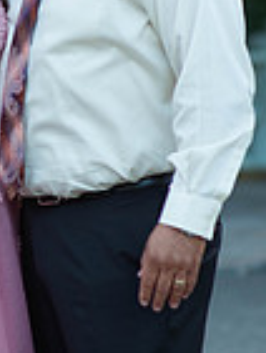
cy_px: 170
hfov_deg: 5.7
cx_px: -54
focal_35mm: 260
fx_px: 2660
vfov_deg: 7.6
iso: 250
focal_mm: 85
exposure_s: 1/800
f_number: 2
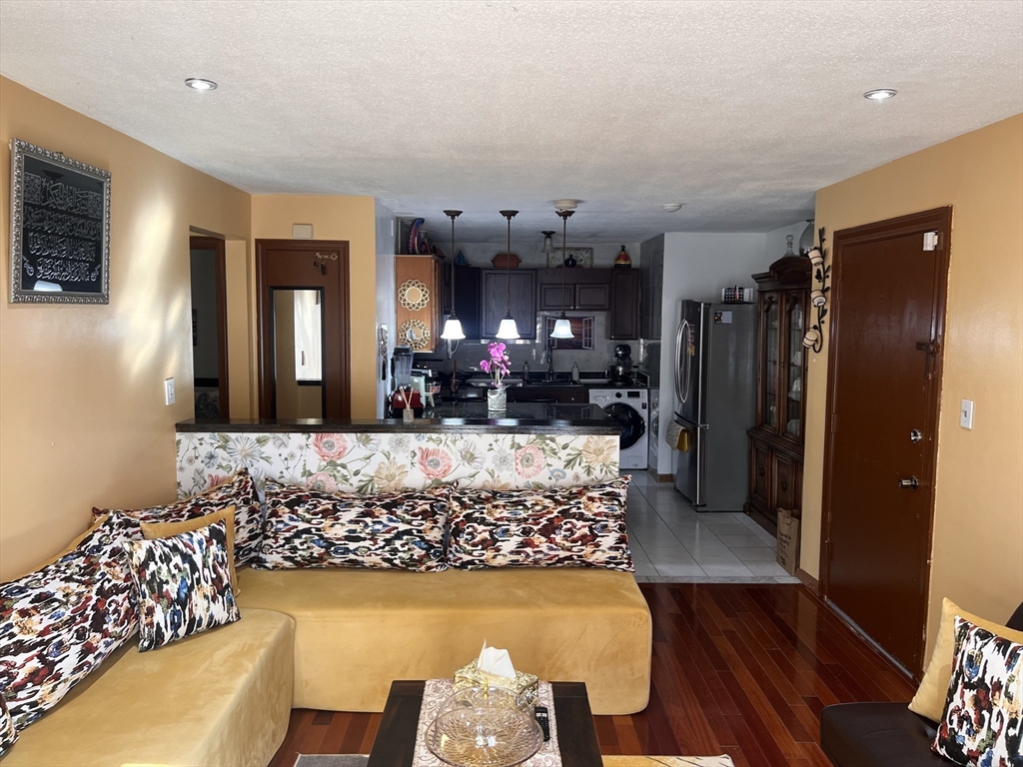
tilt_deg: -5.4
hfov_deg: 67.3
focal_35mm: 26
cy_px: 384
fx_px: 768
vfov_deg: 53.1
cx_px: 512
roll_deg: -0.4
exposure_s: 1/60
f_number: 1.5
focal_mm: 5.7
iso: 64
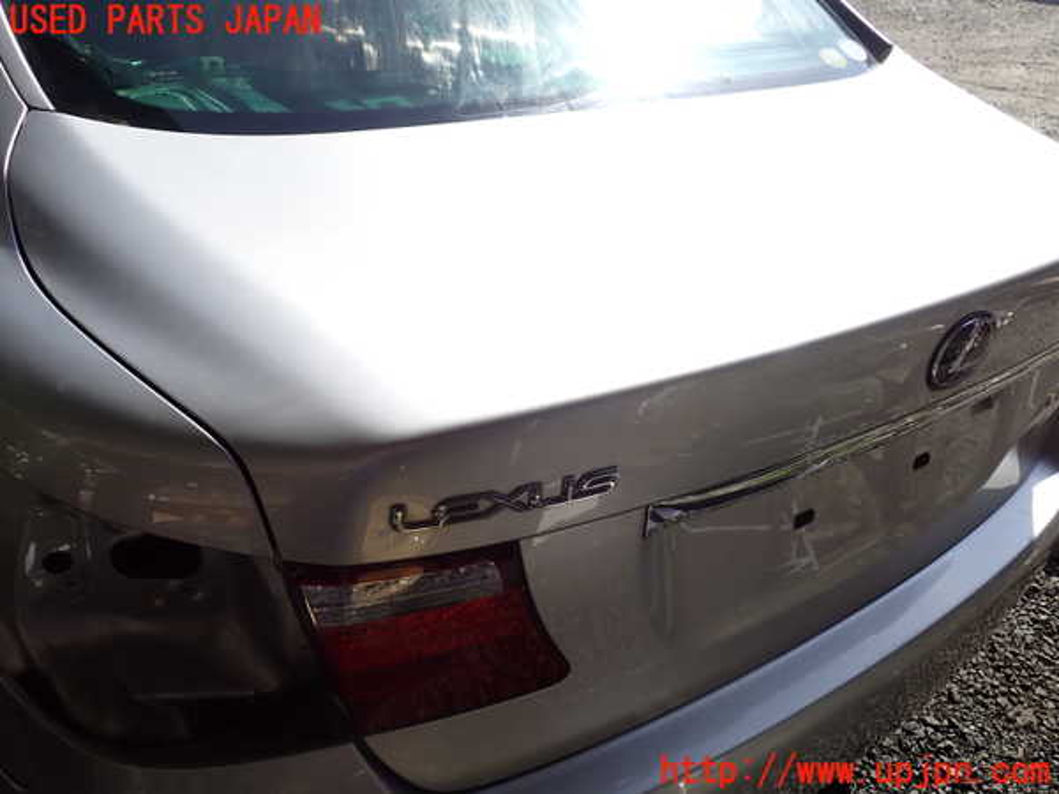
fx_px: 918
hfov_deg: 60.0
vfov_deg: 46.8
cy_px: 397
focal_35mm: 30
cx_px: 530
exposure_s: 1/1000
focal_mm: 5.4
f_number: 3.2
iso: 100
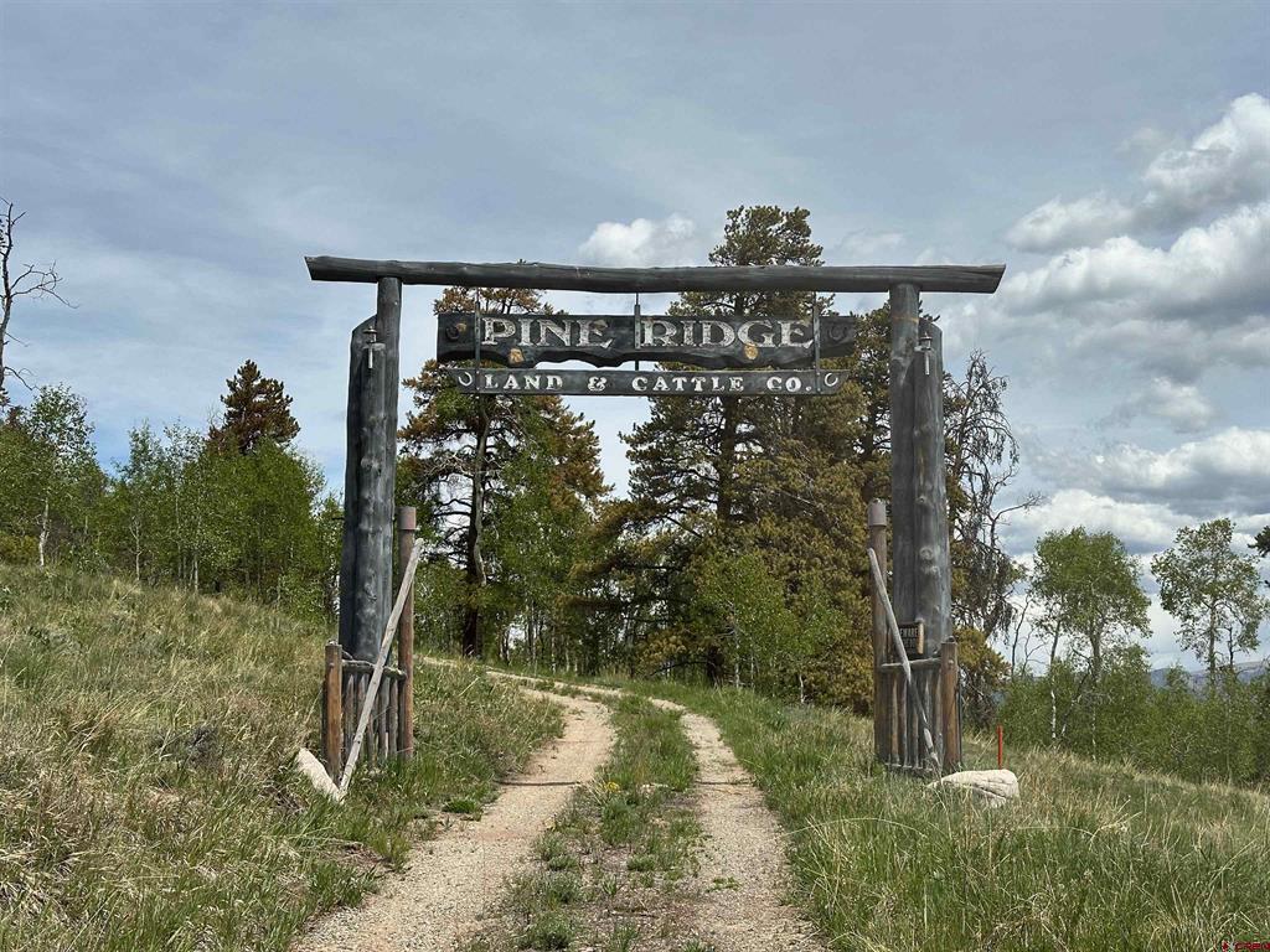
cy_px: 476
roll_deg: +1.4
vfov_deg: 30.3
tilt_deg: +8.9
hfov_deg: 39.7
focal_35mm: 48
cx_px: 635
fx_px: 1761
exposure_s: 1/6623
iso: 64
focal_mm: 6.86
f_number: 1.78
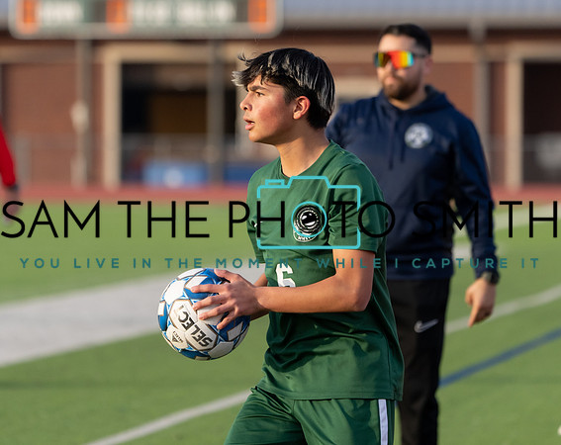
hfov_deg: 4.8
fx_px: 6647
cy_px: 176
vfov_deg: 3.8
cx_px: 256
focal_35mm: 402
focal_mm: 276
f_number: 5.6
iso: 800
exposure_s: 1/1250
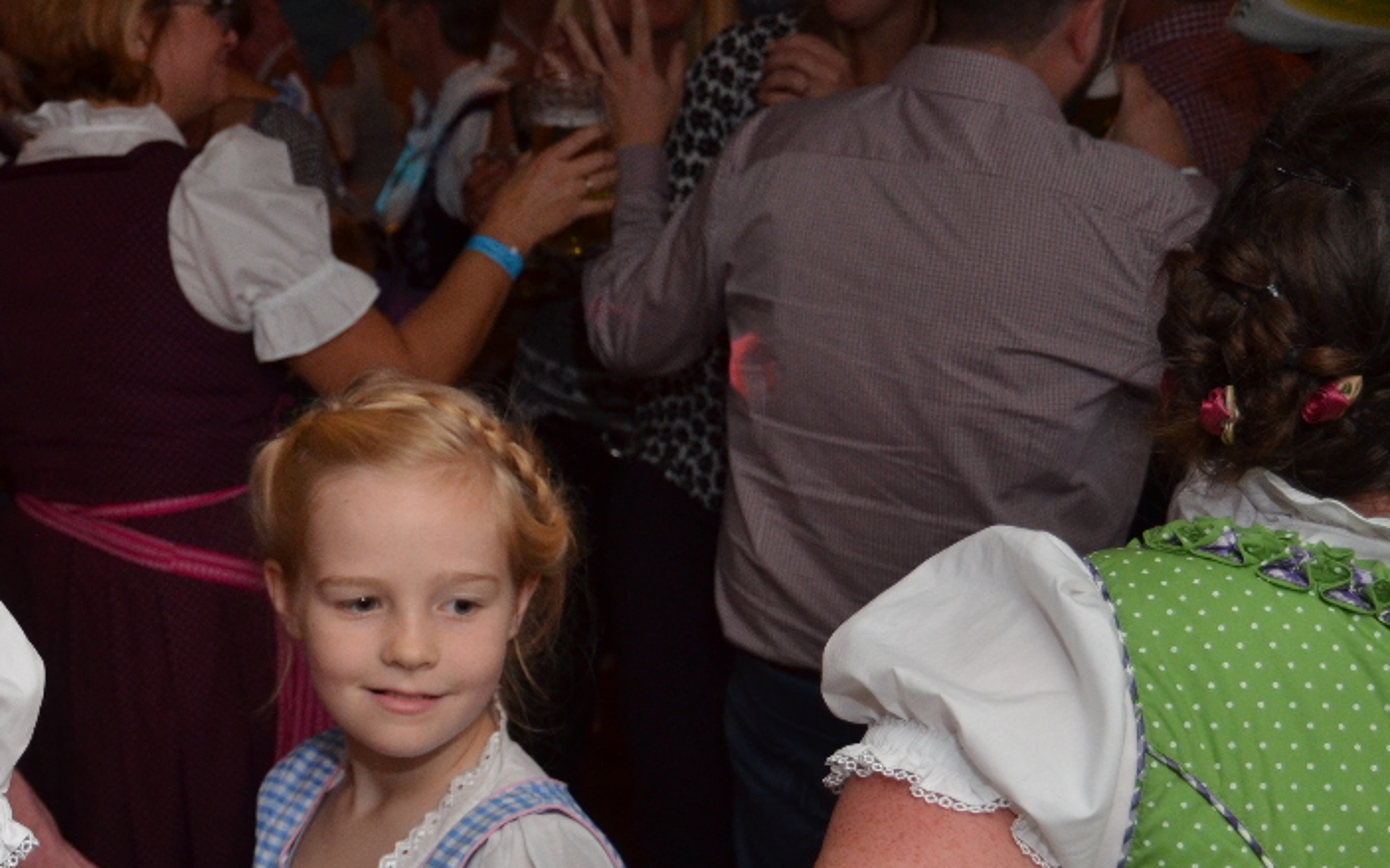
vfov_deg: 19.3
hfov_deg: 29.6
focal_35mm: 67
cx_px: 178
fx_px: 2533
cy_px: 629
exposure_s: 1/60
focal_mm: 25
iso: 800
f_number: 4
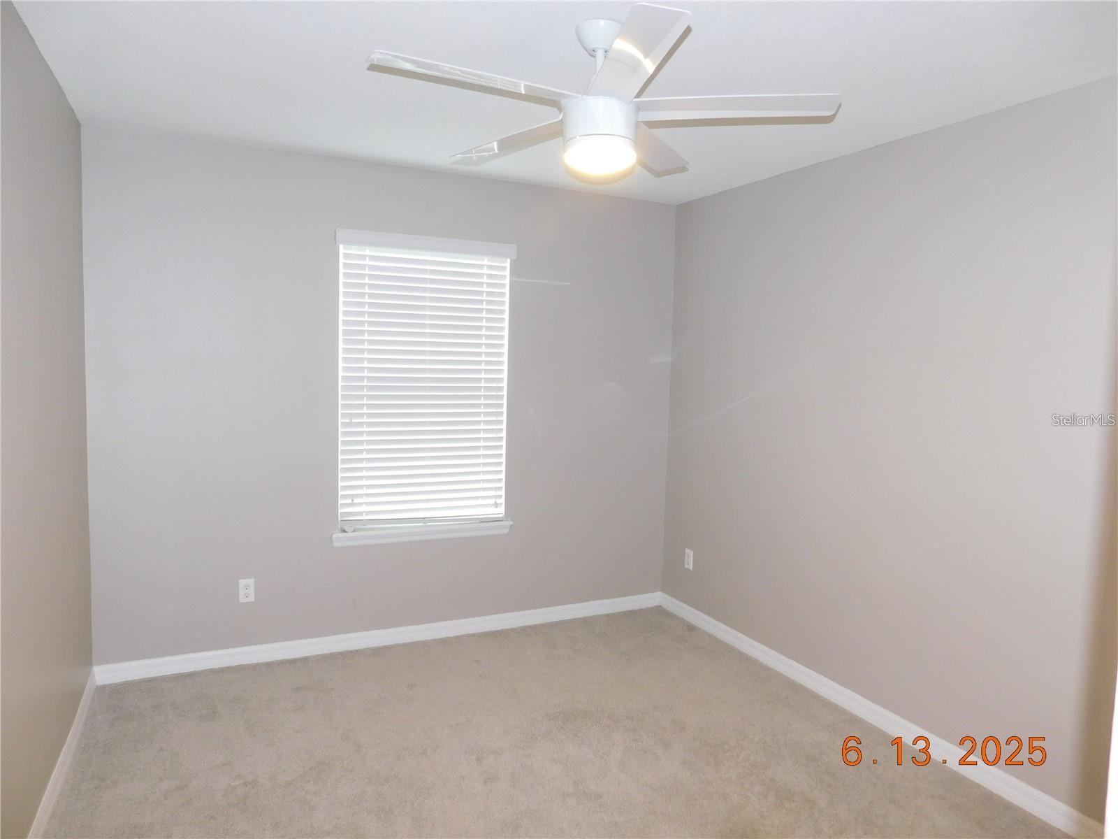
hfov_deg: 73.9
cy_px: 420
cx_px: 559
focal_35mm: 23
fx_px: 743
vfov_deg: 58.9
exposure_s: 1/30
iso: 200
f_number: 3
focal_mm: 4
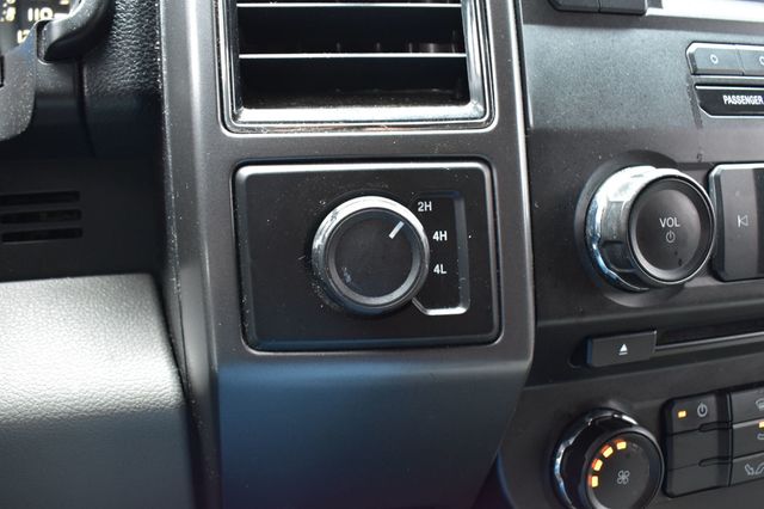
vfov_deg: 39.9
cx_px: 382
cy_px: 254
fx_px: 700
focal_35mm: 33
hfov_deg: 57.2
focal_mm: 22
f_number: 6.3
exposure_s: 1/15
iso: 1250
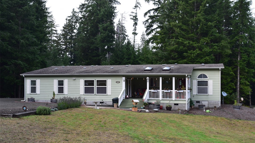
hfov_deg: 47.8
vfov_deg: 28.0
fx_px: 288
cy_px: 77
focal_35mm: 43
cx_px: 127
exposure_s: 1/80
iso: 400
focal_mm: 27
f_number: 8
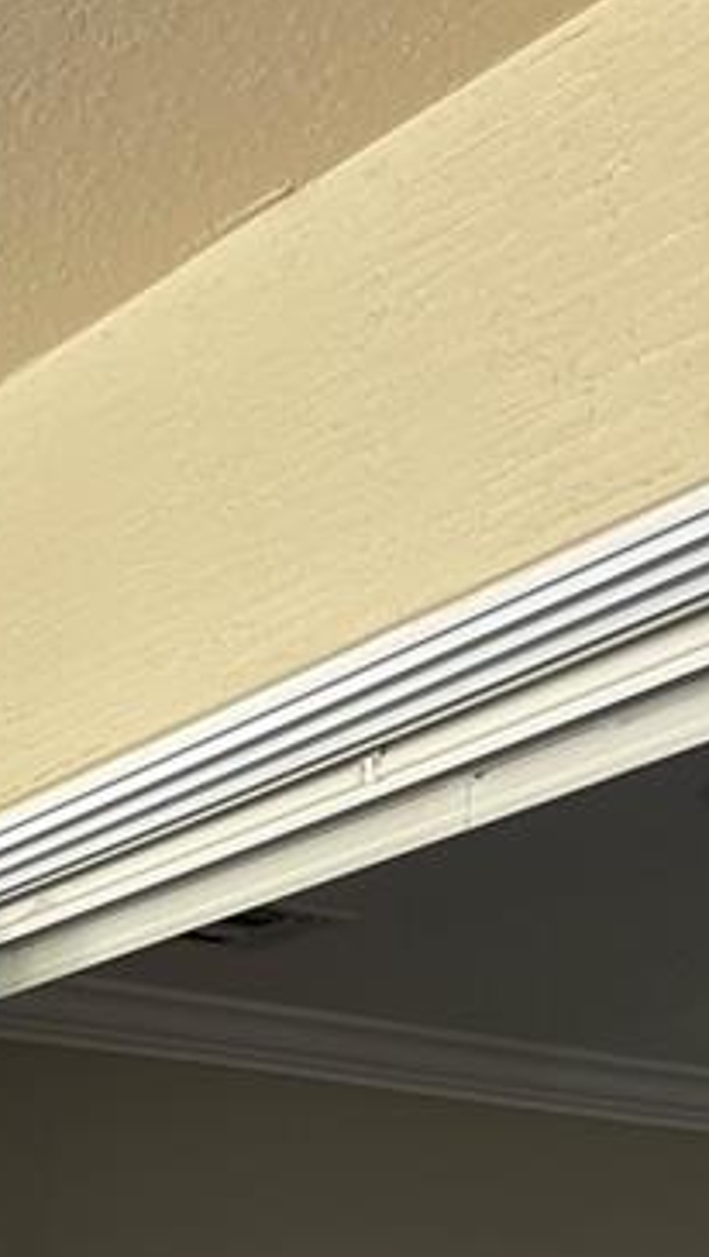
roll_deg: +0.0
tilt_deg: -1.6
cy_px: 1942
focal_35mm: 93
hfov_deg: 12.3
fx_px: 3100
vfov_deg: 19.6
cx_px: -427
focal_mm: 5.1
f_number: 1.6
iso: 50
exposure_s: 1/121
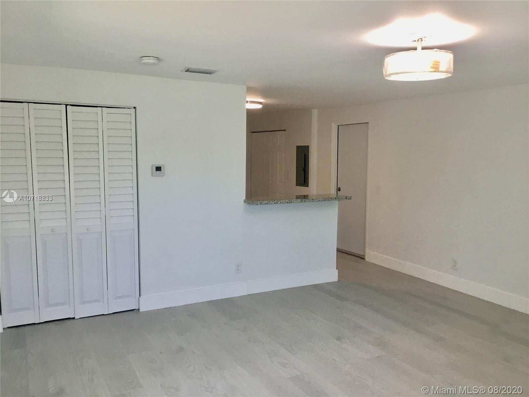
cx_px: 264
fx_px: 474
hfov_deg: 58.4
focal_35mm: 31
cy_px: 198
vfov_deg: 45.4
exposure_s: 1/30
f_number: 2.4
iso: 32
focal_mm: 3.3
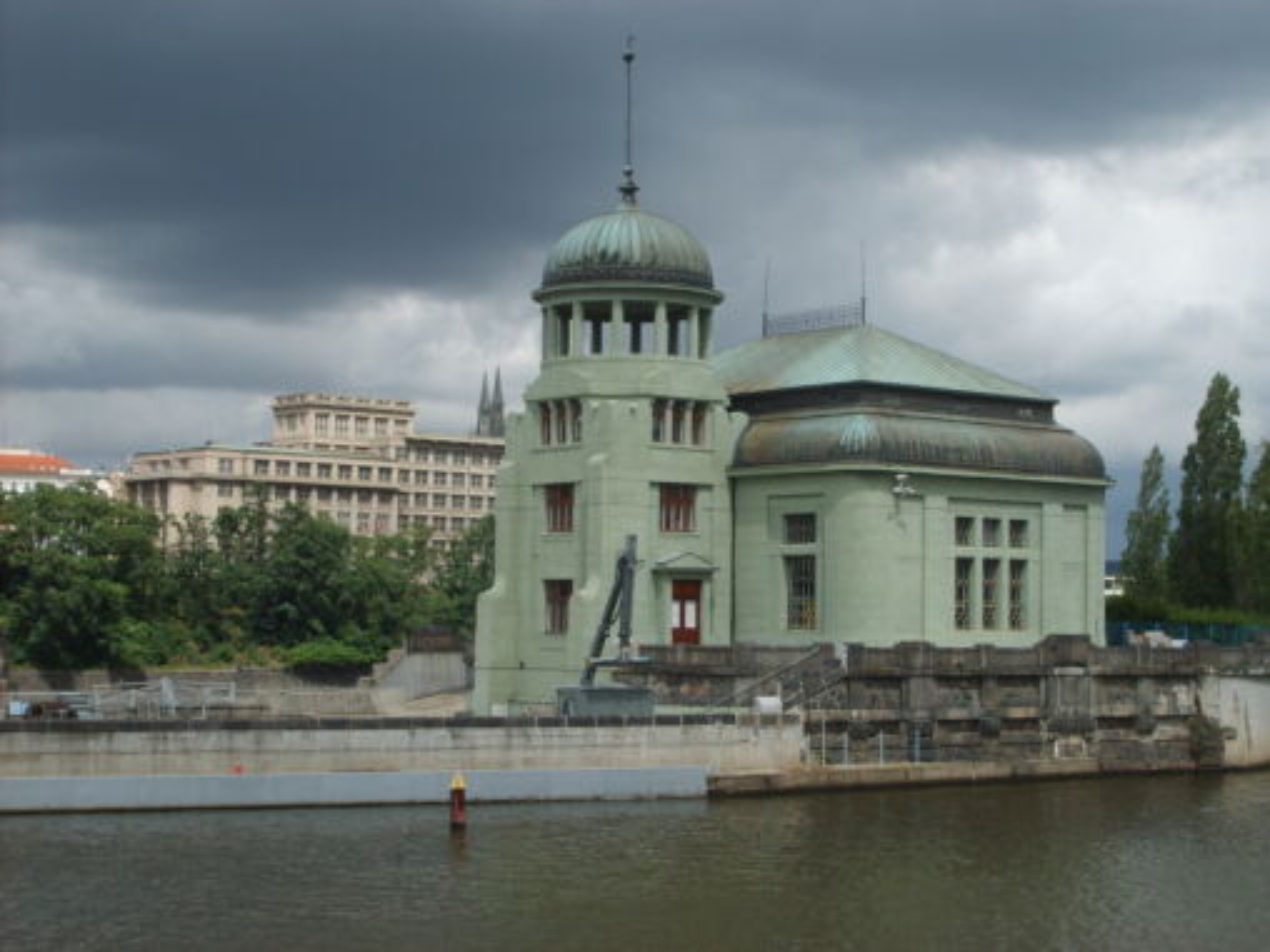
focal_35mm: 61
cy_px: 476
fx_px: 2238
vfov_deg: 24.0
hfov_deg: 31.7
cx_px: 635
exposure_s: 1/1000
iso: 50
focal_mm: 10.3
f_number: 3.6
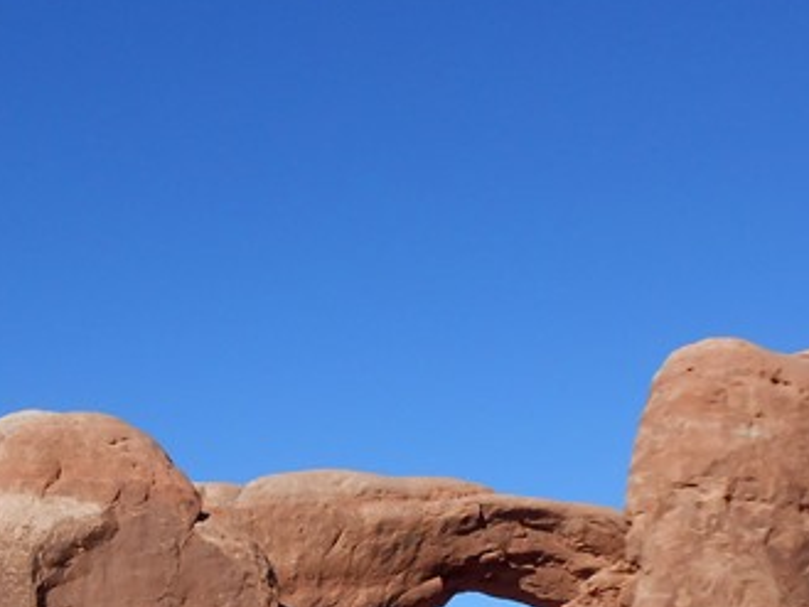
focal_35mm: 73
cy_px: 664
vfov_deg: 19.4
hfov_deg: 25.5
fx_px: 1707
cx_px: 22
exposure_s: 1/1000
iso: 80
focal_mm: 5.3
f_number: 3.8
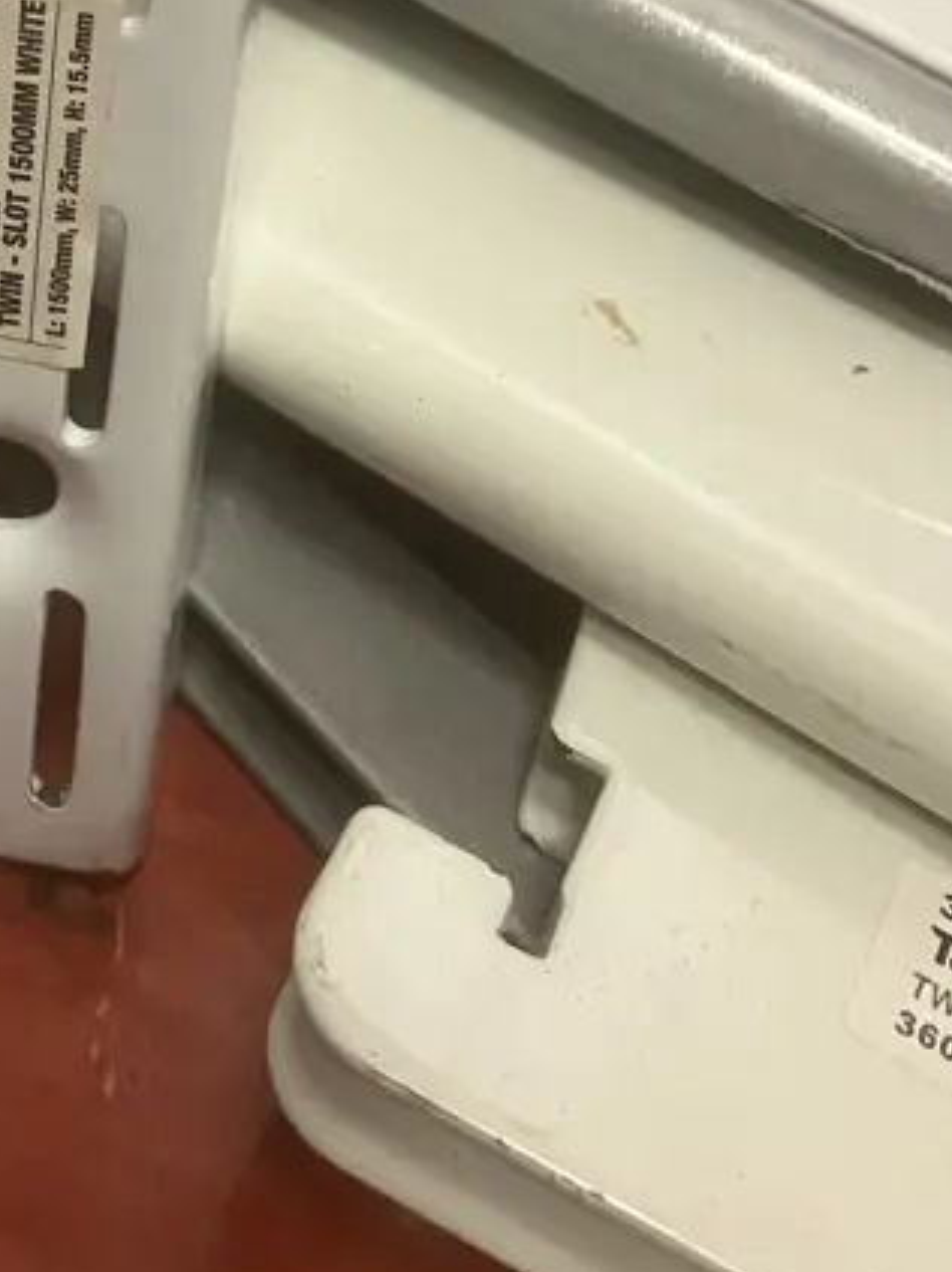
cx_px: 24
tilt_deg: -42.3
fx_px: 2496
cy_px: -12
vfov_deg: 26.9
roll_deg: -4.9
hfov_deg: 20.9
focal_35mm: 68
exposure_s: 1/33
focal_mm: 3.99
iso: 400
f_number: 1.8
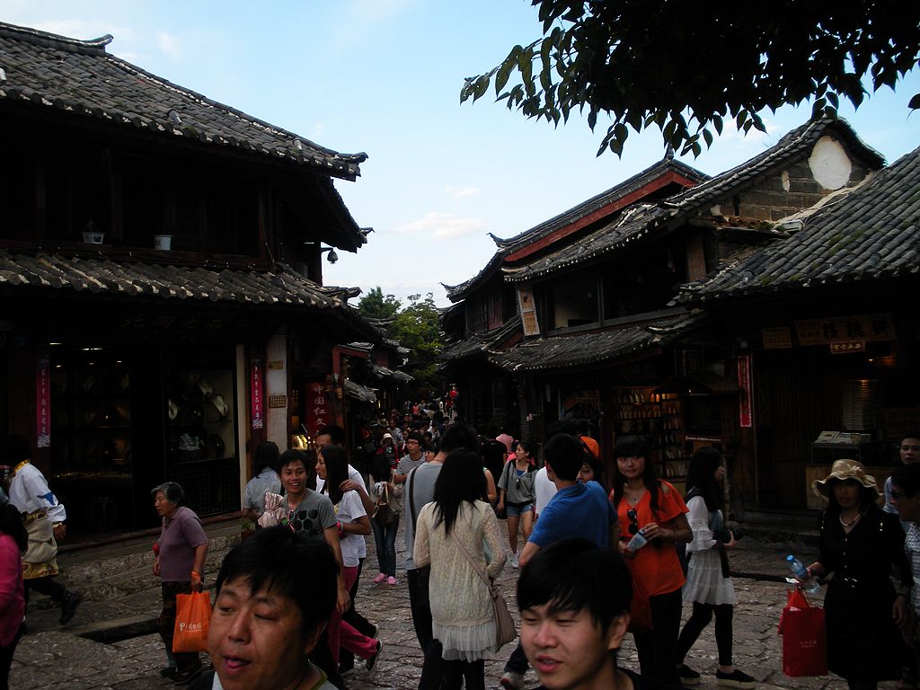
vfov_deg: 39.7
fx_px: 957
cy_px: 345
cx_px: 460
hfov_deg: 51.4
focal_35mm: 36
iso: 64
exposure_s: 1/125
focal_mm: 6.3
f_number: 3.5
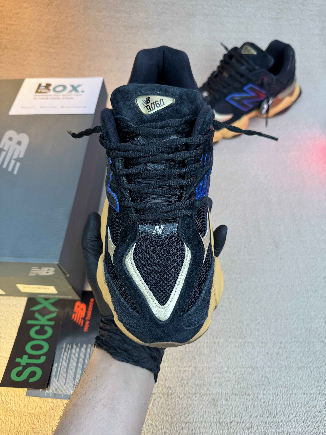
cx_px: 163
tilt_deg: -56.2
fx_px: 301
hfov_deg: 56.8
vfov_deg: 71.6
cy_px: 218
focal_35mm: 24
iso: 80
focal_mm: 6.76
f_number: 1.78
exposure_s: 1/394
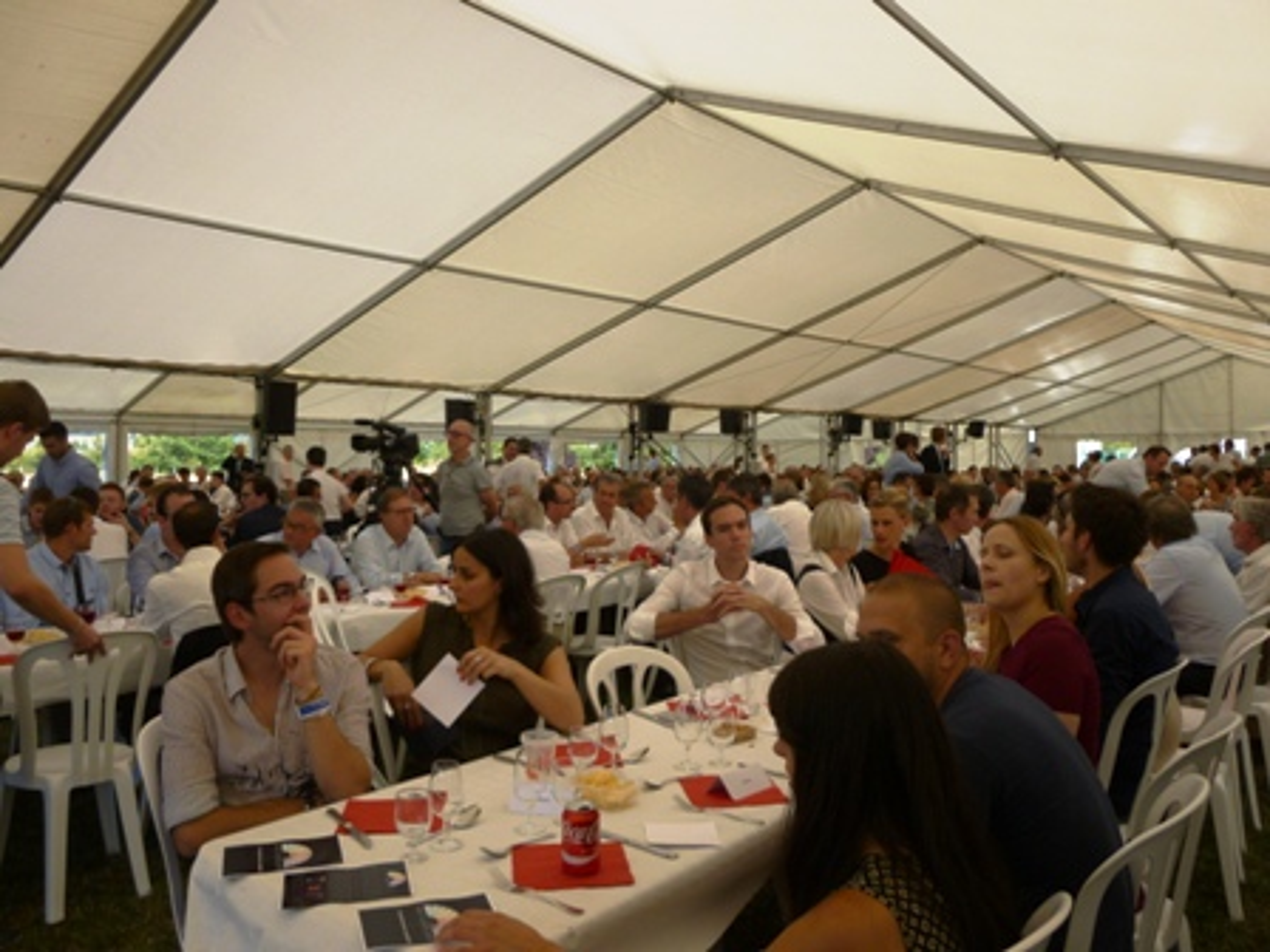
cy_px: 476
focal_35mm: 29
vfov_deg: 48.2
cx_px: 635
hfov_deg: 61.7
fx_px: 1064
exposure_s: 1/320
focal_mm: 5.2
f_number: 3.3
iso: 100
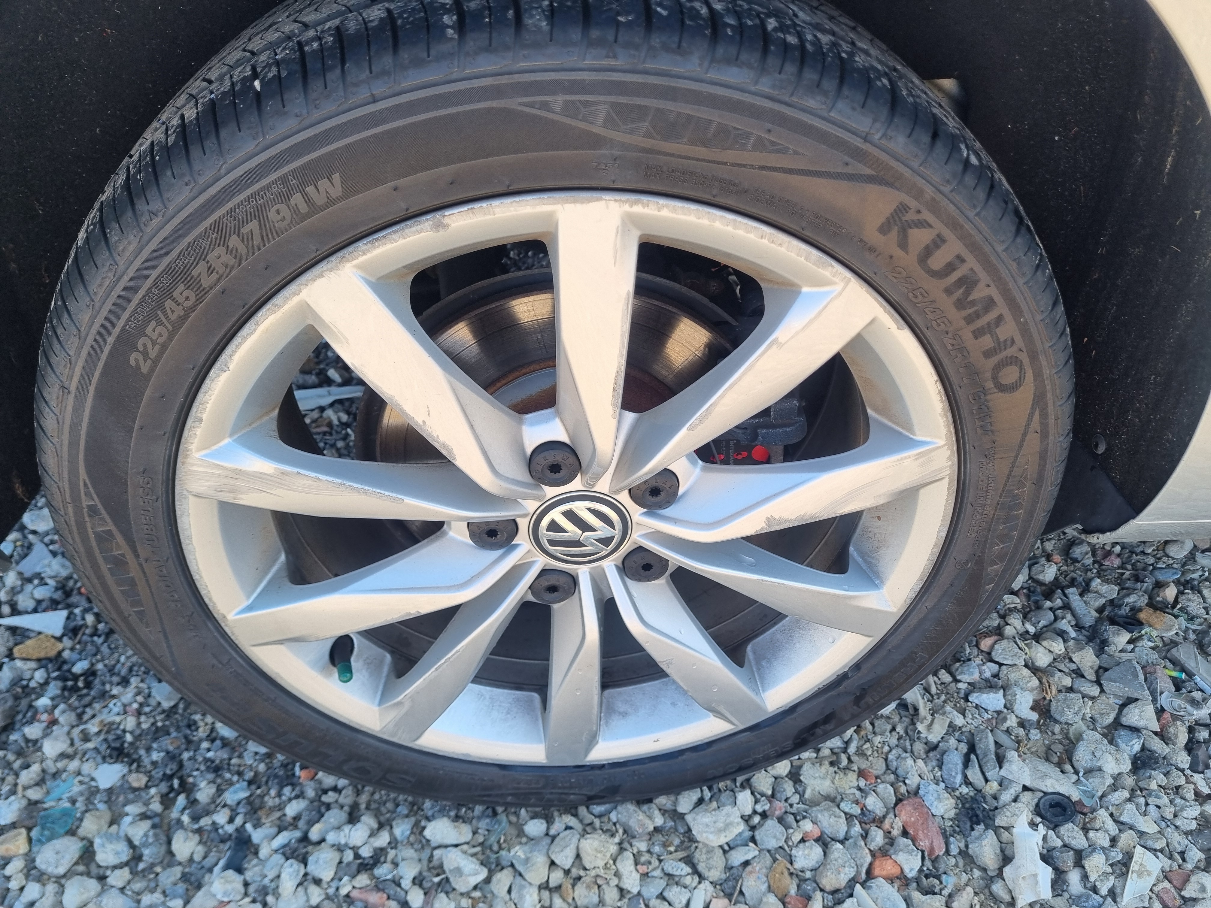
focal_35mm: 26
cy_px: 454
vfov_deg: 53.1
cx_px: 606
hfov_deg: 67.3
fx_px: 910
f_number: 1.8
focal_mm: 5.4
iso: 50
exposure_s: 1/501
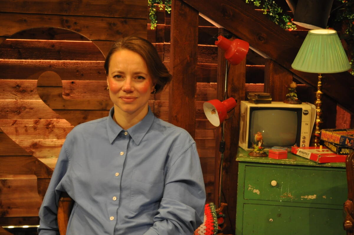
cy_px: 118
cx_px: 177
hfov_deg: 33.4
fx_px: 589
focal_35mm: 60
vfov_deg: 22.6
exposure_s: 1/30
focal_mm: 40
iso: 1100
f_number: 5.3
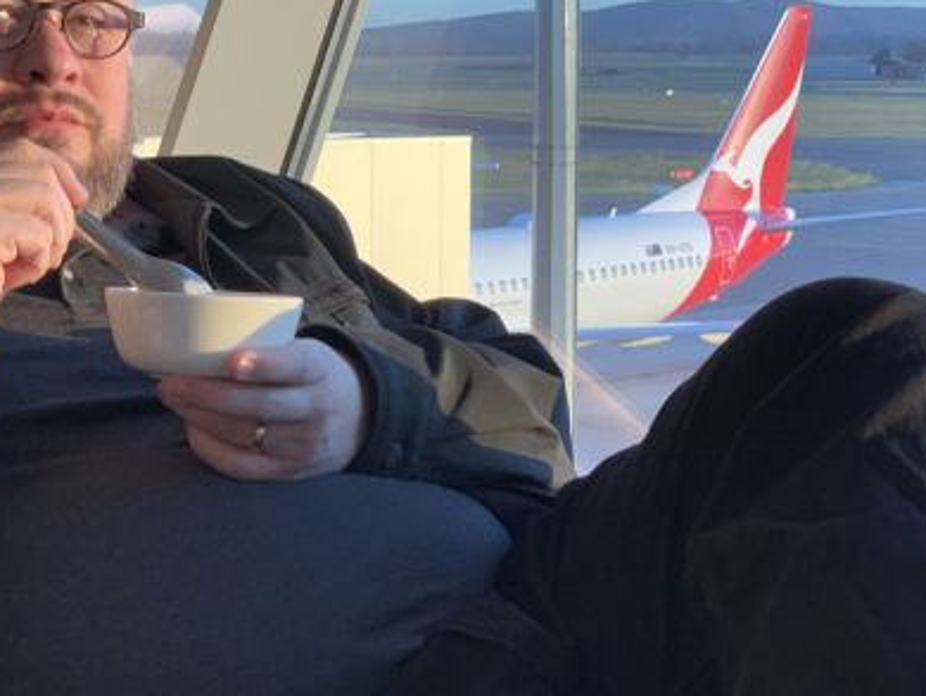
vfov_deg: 18.4
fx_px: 2141
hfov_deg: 24.3
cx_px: 304
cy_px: 223
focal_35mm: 80
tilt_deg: -1.9
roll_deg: +0.1
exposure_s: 1/122
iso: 50
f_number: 2.4
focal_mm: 6
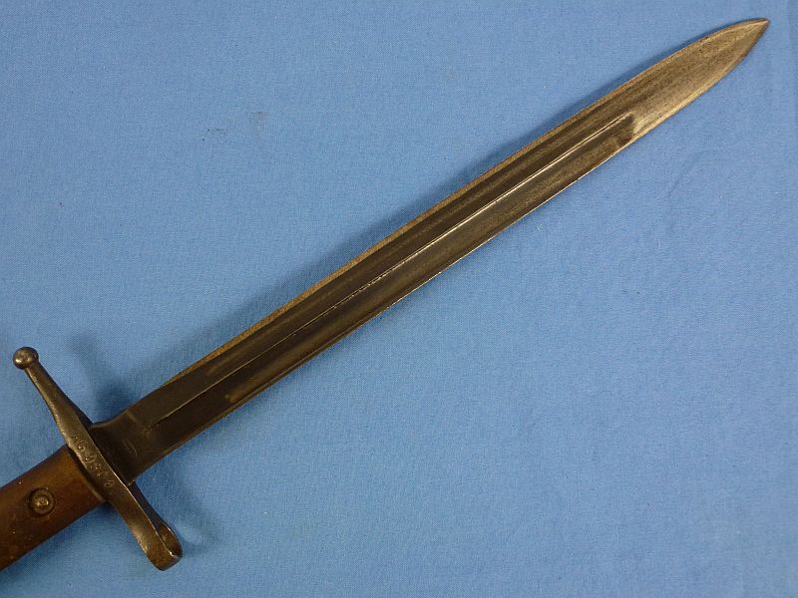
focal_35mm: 30
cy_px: 299
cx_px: 399
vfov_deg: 46.8
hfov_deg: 60.0
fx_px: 692
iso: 200
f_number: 3.5
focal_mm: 5.4
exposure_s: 1/60
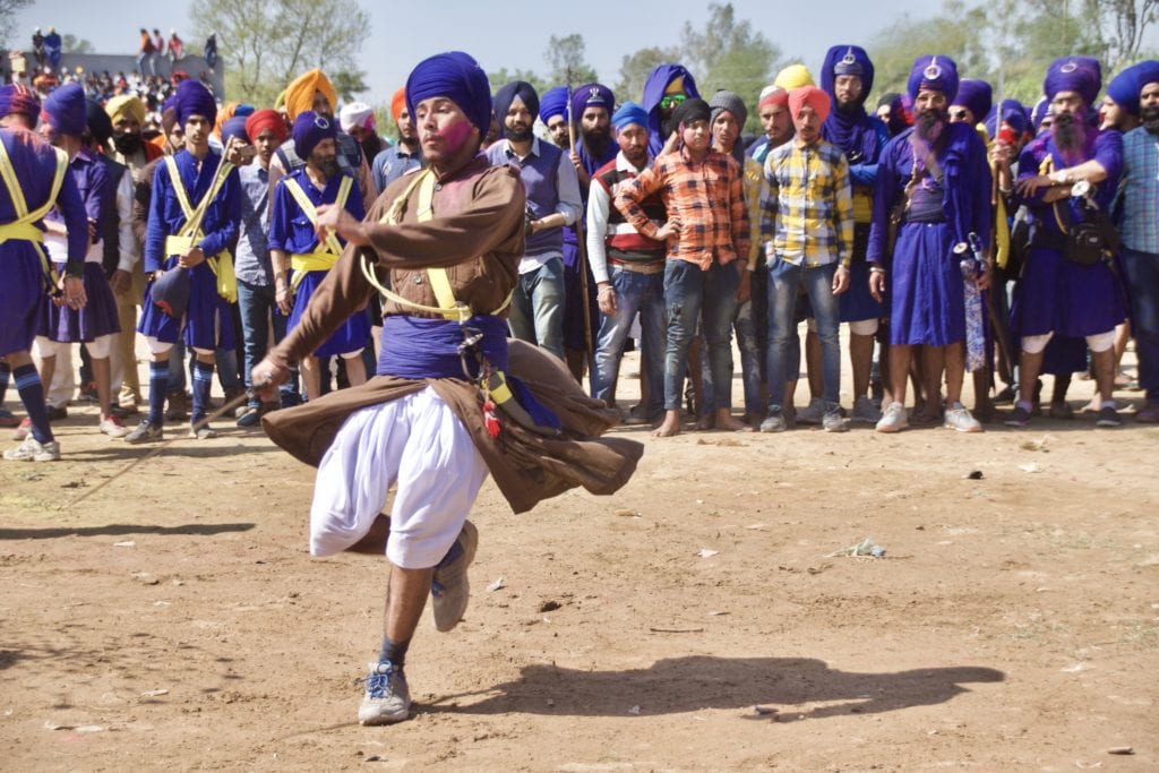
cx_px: 580
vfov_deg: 14.7
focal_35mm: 93
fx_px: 2994
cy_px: 386
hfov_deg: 21.9
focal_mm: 62
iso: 200
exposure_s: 1/800
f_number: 5
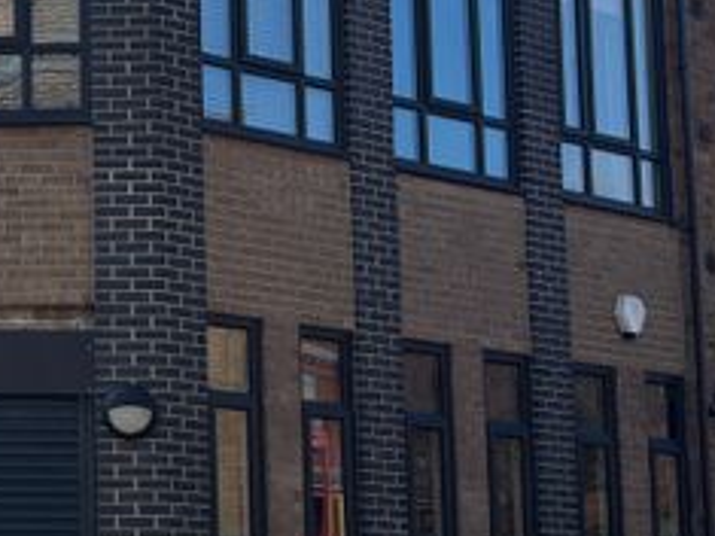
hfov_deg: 15.3
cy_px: 120
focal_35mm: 123
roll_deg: -0.3
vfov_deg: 12.0
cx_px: -207
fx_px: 2539
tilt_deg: +10.9
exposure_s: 1/2105
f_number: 1.6
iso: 50
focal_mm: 5.96
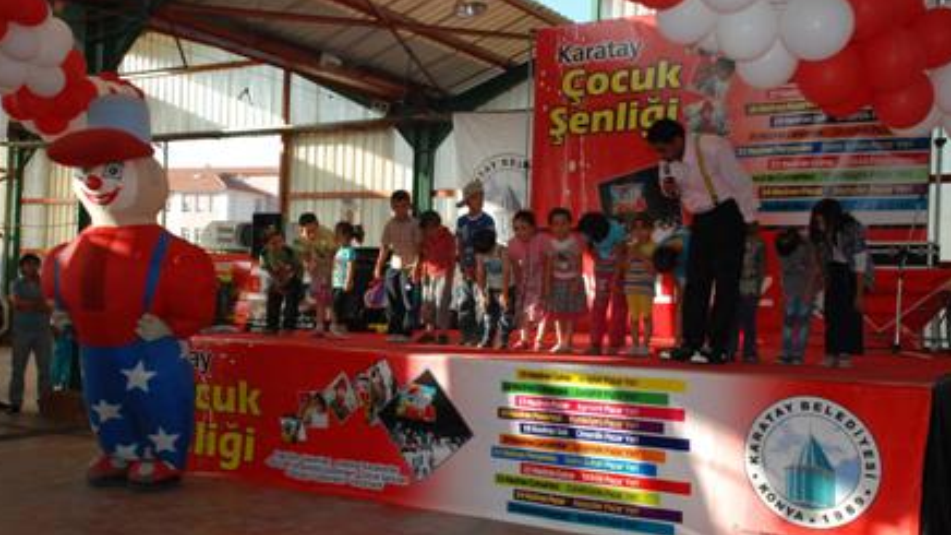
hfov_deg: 48.4
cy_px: 273
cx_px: 473
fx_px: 1059
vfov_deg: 28.3
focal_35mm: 42
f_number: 10
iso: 640
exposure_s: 1/200
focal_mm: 26
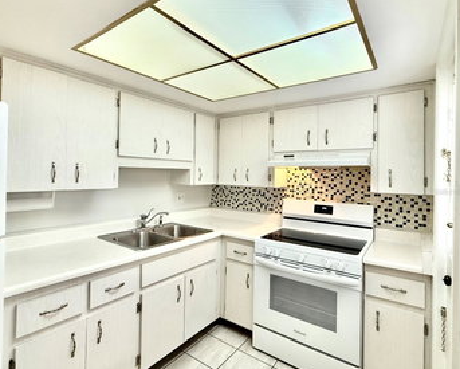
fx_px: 232
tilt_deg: +0.1
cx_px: 182
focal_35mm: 17
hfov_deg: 88.3
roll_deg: -1.1
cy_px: 192
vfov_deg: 77.0
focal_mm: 2.22
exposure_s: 1/60
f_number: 2.2
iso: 250
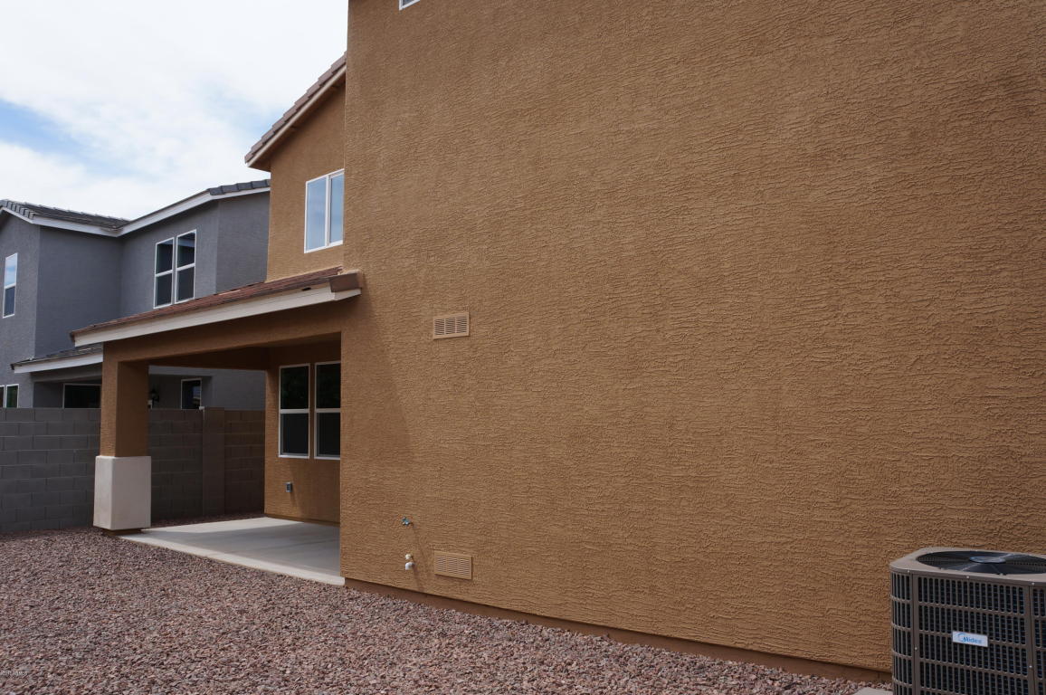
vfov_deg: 45.6
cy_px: 348
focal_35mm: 28
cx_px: 523
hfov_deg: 64.6
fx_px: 827
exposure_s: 1/250
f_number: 7.1
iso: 100
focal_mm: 19
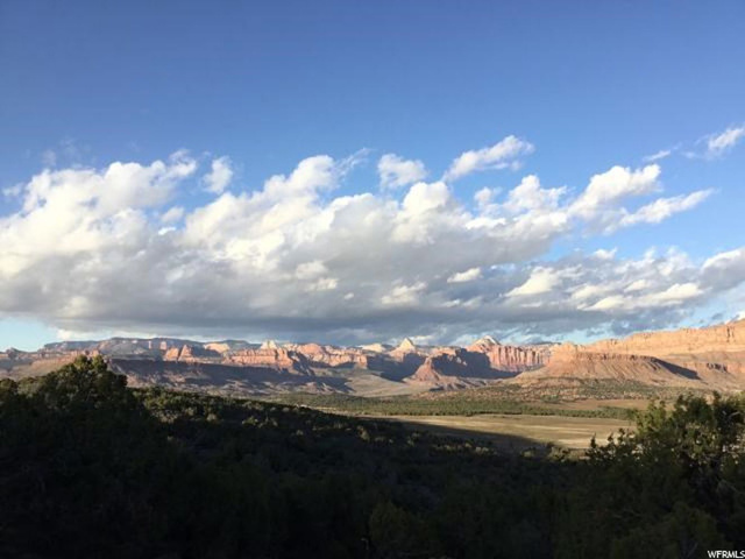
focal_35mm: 31
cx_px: 372
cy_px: 280
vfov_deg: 45.4
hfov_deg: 58.4
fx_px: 667
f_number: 2.4
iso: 25
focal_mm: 3.3
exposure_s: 1/831
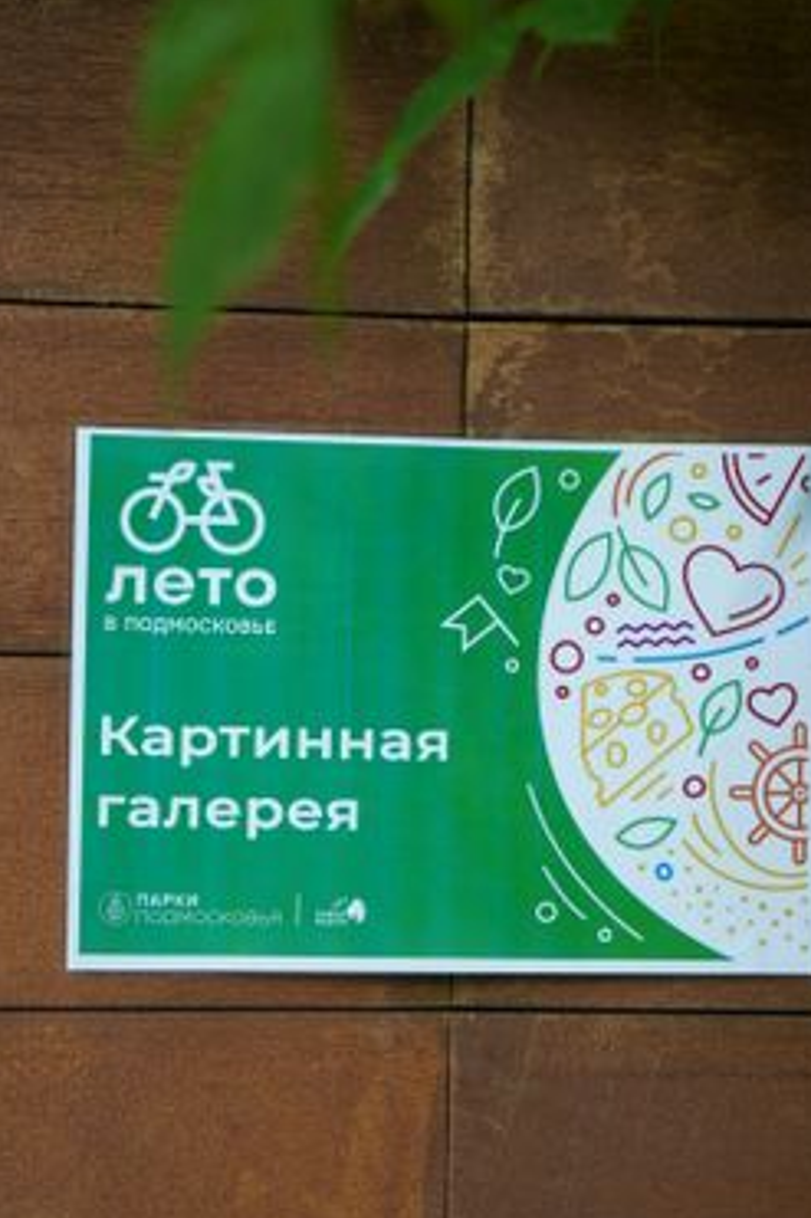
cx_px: 474
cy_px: 634
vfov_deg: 23.1
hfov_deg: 15.5
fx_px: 2976
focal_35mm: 88
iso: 800
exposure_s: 1/160
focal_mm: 70
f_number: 5.6
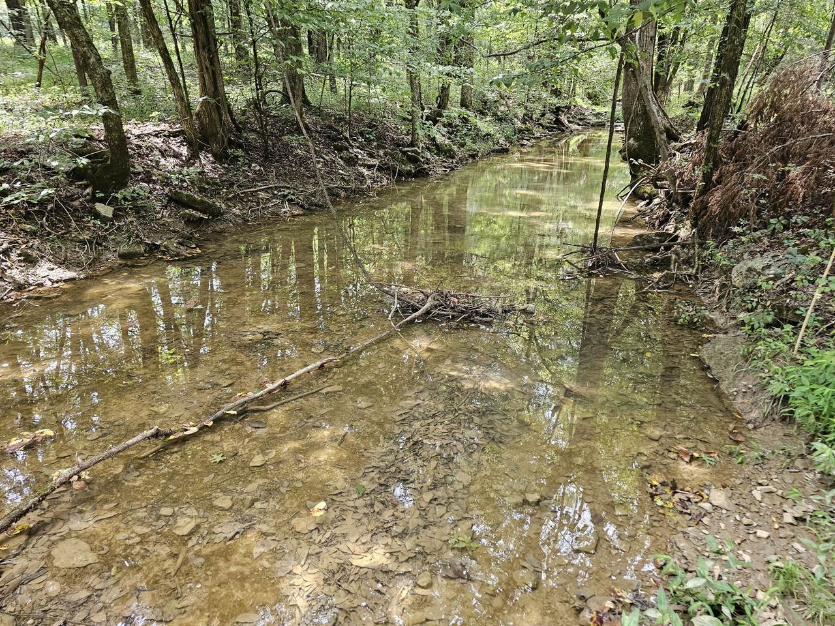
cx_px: 418
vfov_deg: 58.9
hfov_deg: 73.9
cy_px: 313
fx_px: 555
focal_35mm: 23
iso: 125
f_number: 1.7
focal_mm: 6.3
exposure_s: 1/180
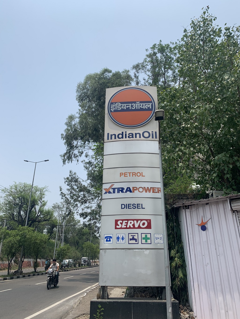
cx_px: 120
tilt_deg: +25.6
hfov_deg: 53.1
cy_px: 160
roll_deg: -1.9
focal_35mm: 26
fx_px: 240
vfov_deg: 67.3
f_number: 1.8
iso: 25
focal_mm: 4.25
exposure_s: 1/3650
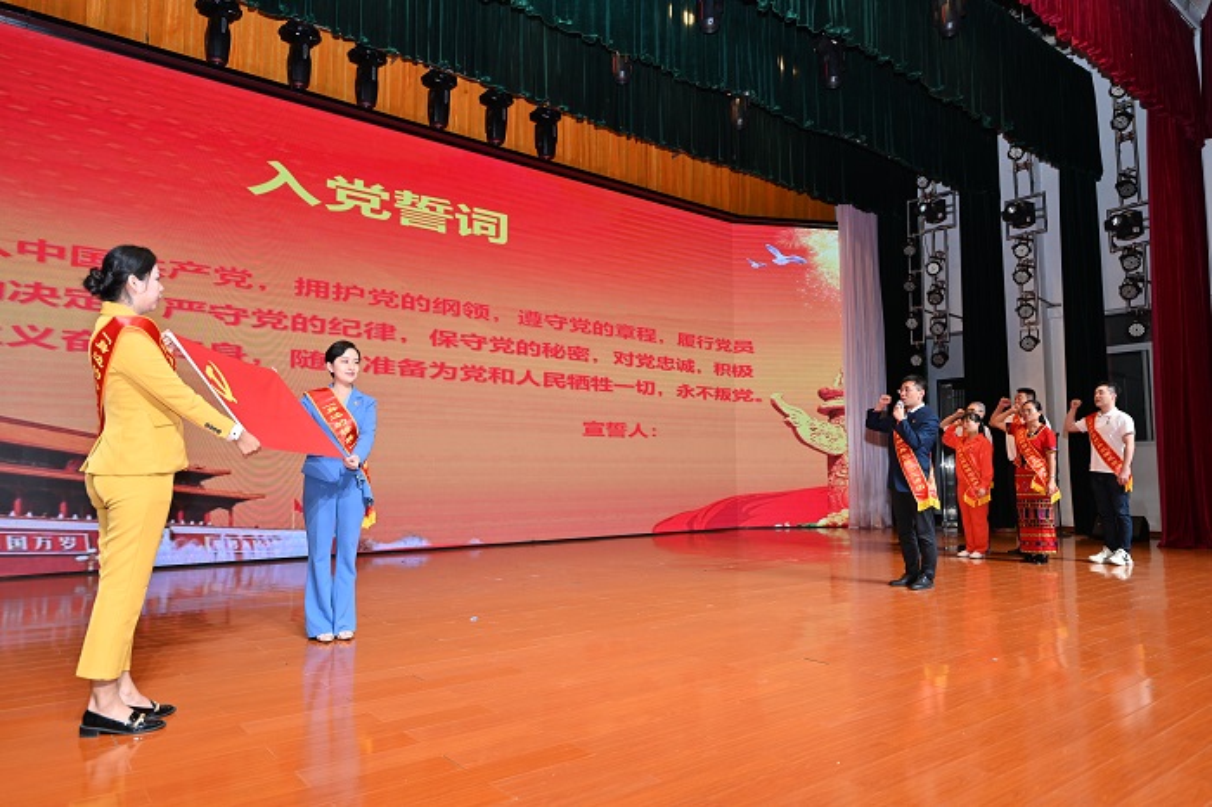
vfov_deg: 53.1
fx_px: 808
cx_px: 606
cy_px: 404
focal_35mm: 24
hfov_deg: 73.8
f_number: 2.8
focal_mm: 24
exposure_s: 1/125
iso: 320
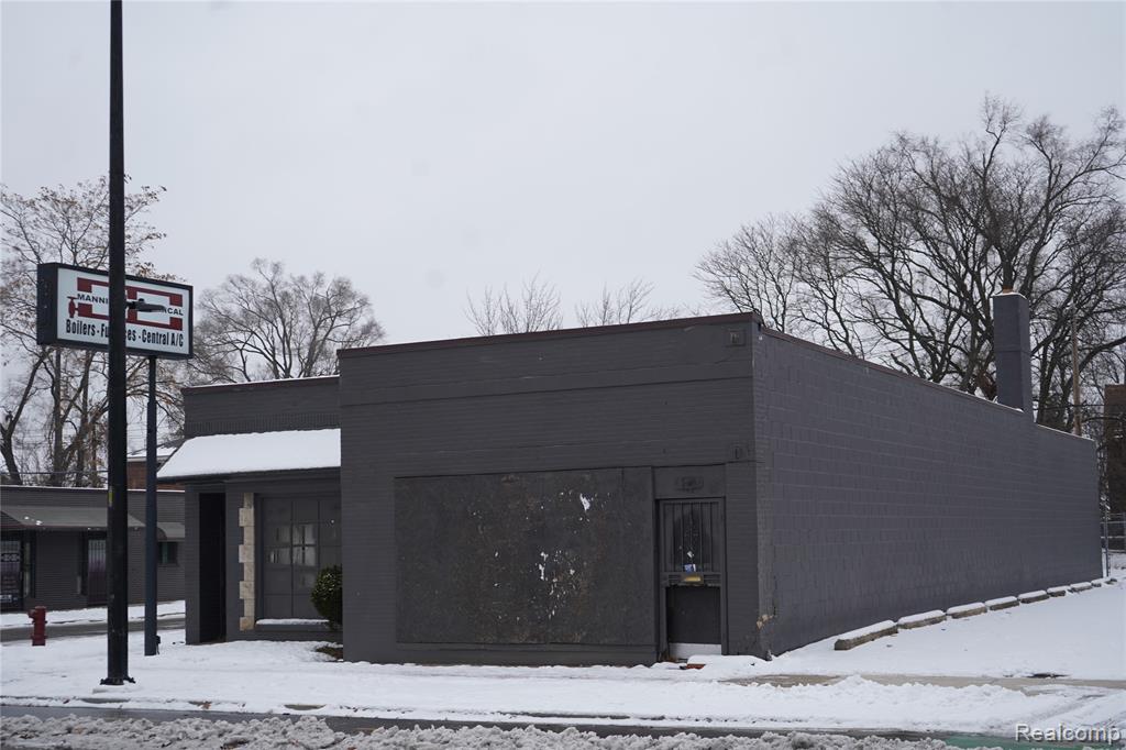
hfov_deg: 41.1
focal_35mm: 48
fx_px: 1501
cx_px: 563
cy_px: 375
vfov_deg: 28.1
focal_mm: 48
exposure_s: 1/100
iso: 100
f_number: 5
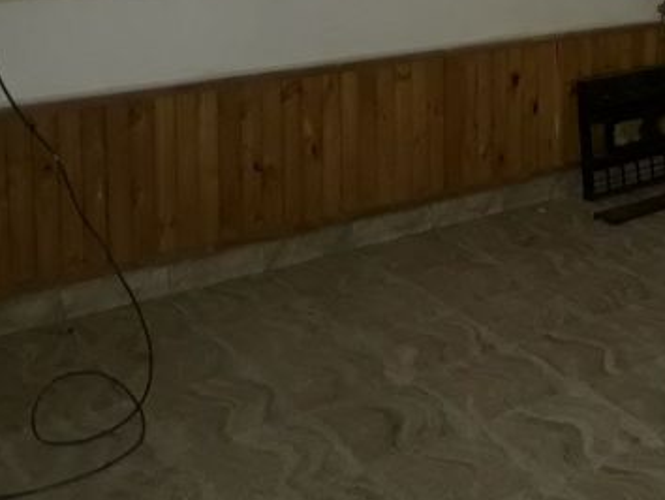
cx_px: 594
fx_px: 1173
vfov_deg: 22.8
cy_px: -34
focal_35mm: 61
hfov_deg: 30.3
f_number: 1.9
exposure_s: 1/17
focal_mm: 3.6
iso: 250
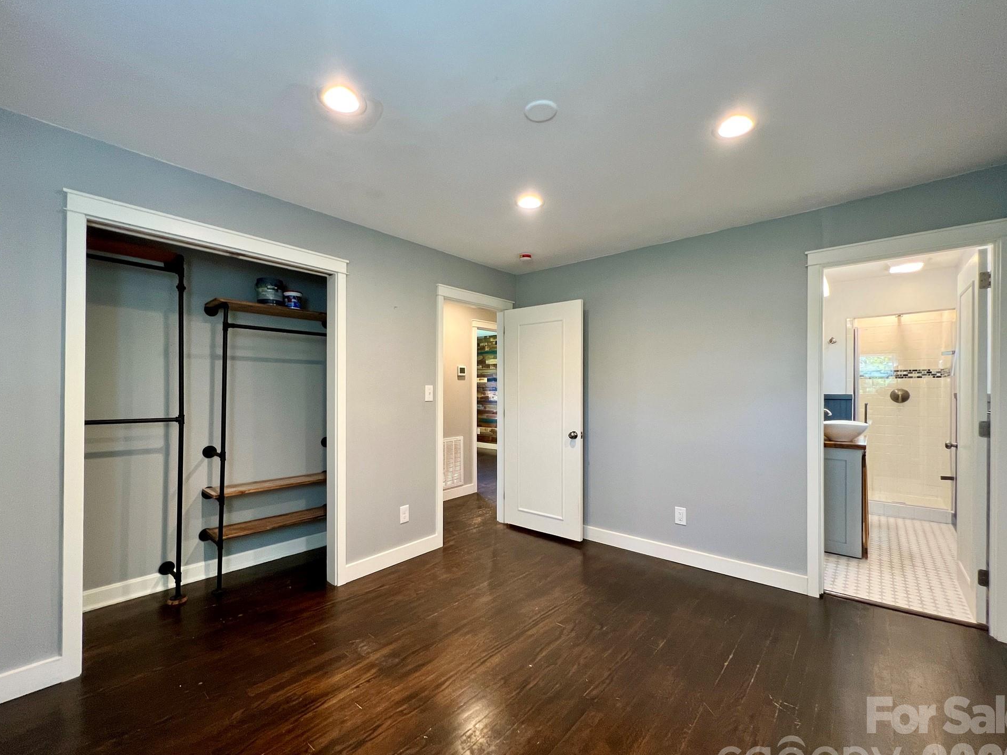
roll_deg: -0.2
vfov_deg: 85.6
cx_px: 493
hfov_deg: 102.1
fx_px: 407
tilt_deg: -1.6
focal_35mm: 14
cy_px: 394
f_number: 1.8
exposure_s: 1/60
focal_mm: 1.57
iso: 200
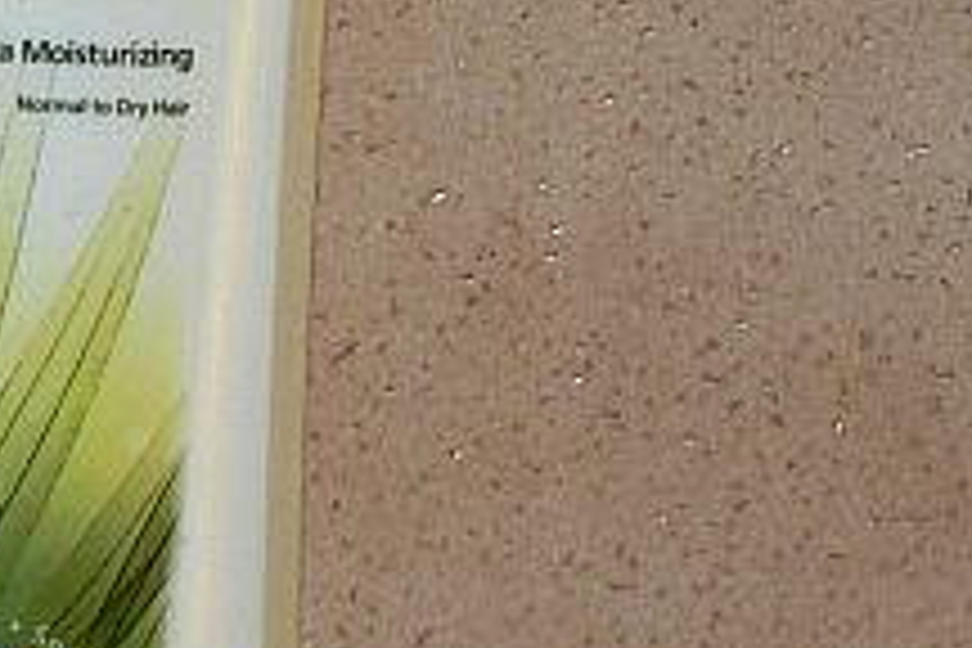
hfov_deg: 6.0
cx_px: -11
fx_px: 9179
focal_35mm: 340
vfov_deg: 4.0
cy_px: 40
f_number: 3.2
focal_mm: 17.7
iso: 200
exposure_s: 1/60
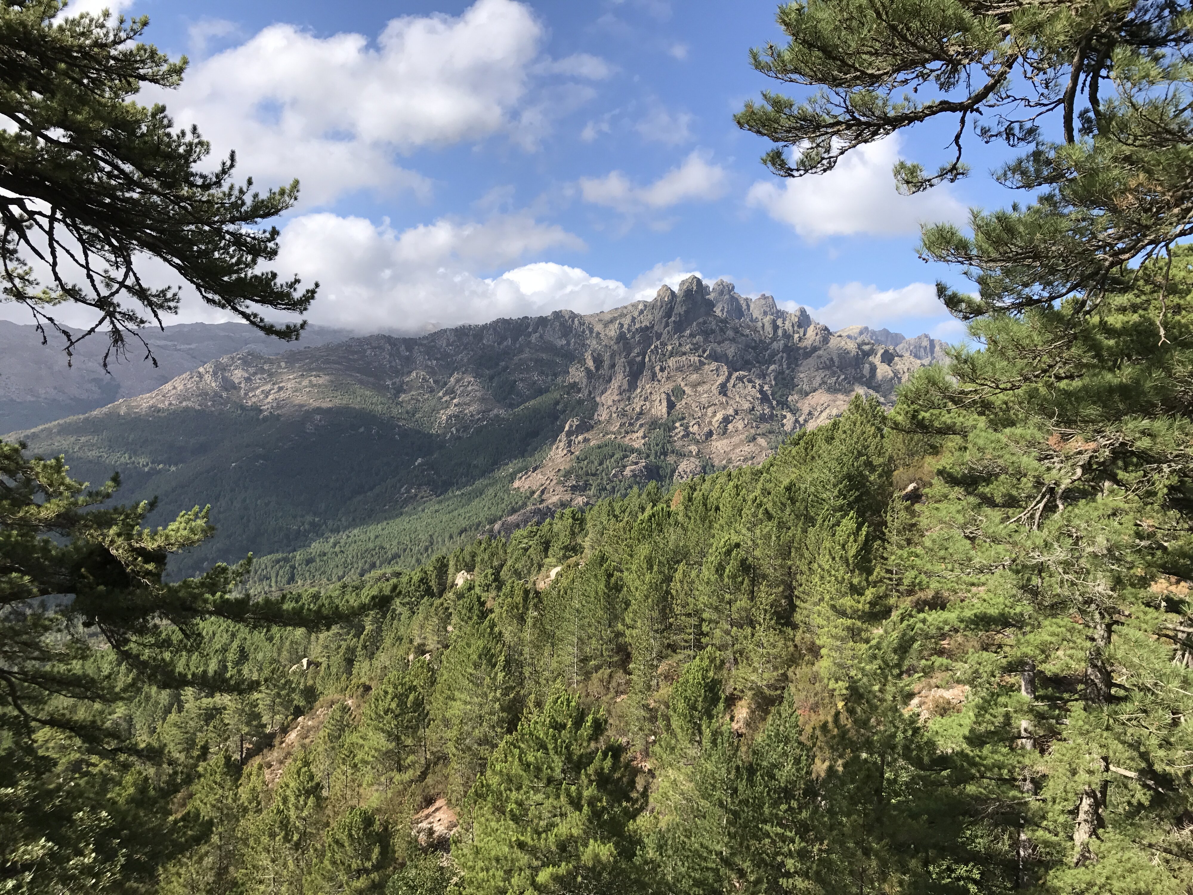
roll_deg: -1.4
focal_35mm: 28
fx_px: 965
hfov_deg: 63.4
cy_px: 448
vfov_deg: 49.7
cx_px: 596
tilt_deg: +0.8
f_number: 1.8
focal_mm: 3.99
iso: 20
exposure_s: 1/2083
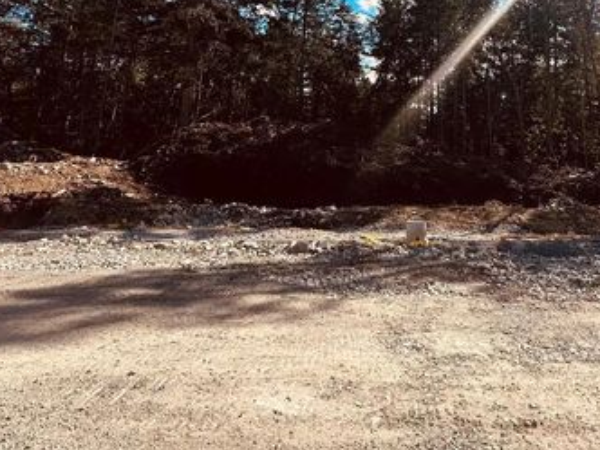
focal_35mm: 27
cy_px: 52
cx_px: 383
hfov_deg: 64.2
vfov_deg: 46.7
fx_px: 468
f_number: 2.2
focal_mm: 2.22
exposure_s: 1/1473
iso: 40
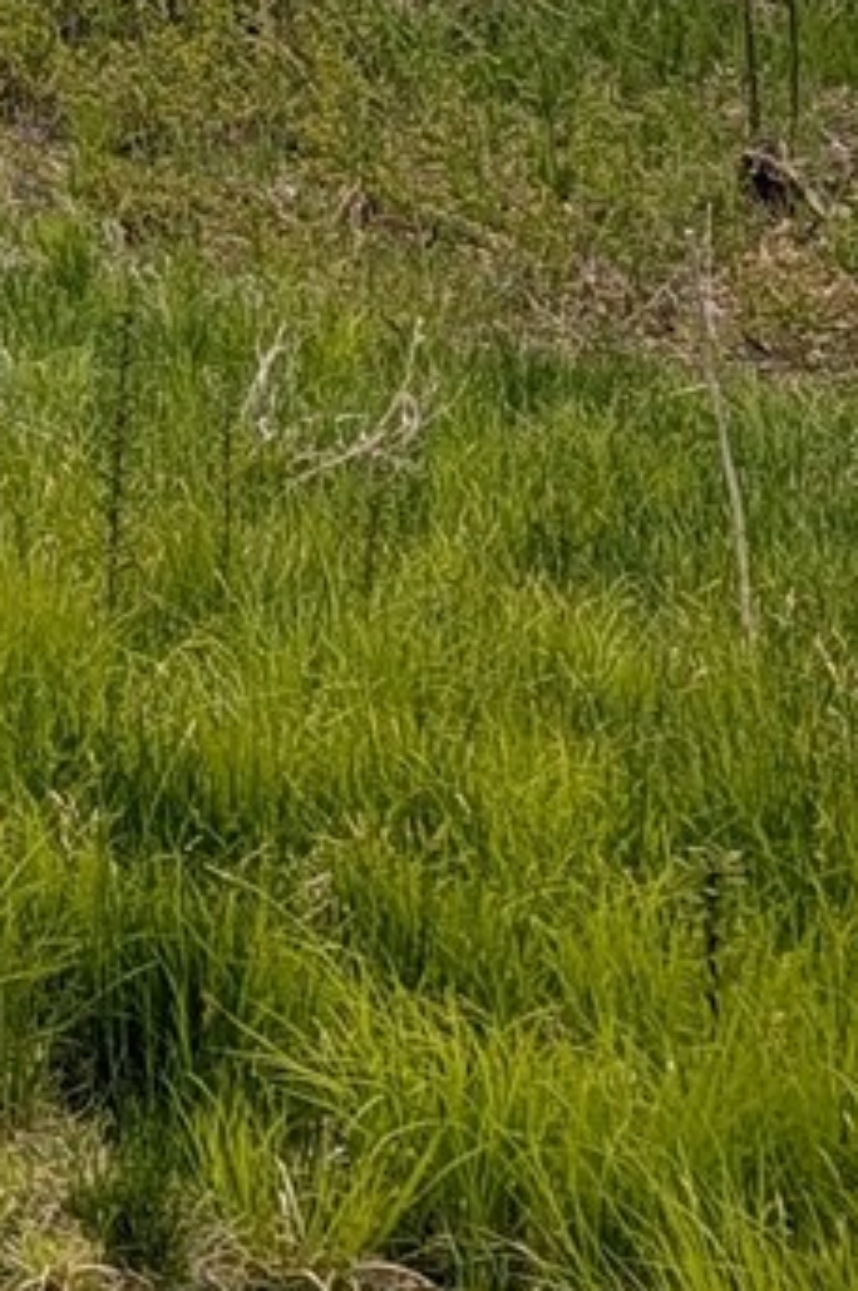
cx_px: -2158
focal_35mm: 149
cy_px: -1453
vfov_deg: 12.0
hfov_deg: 7.5
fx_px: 5337
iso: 21
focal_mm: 6.9
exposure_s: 1/556
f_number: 1.68
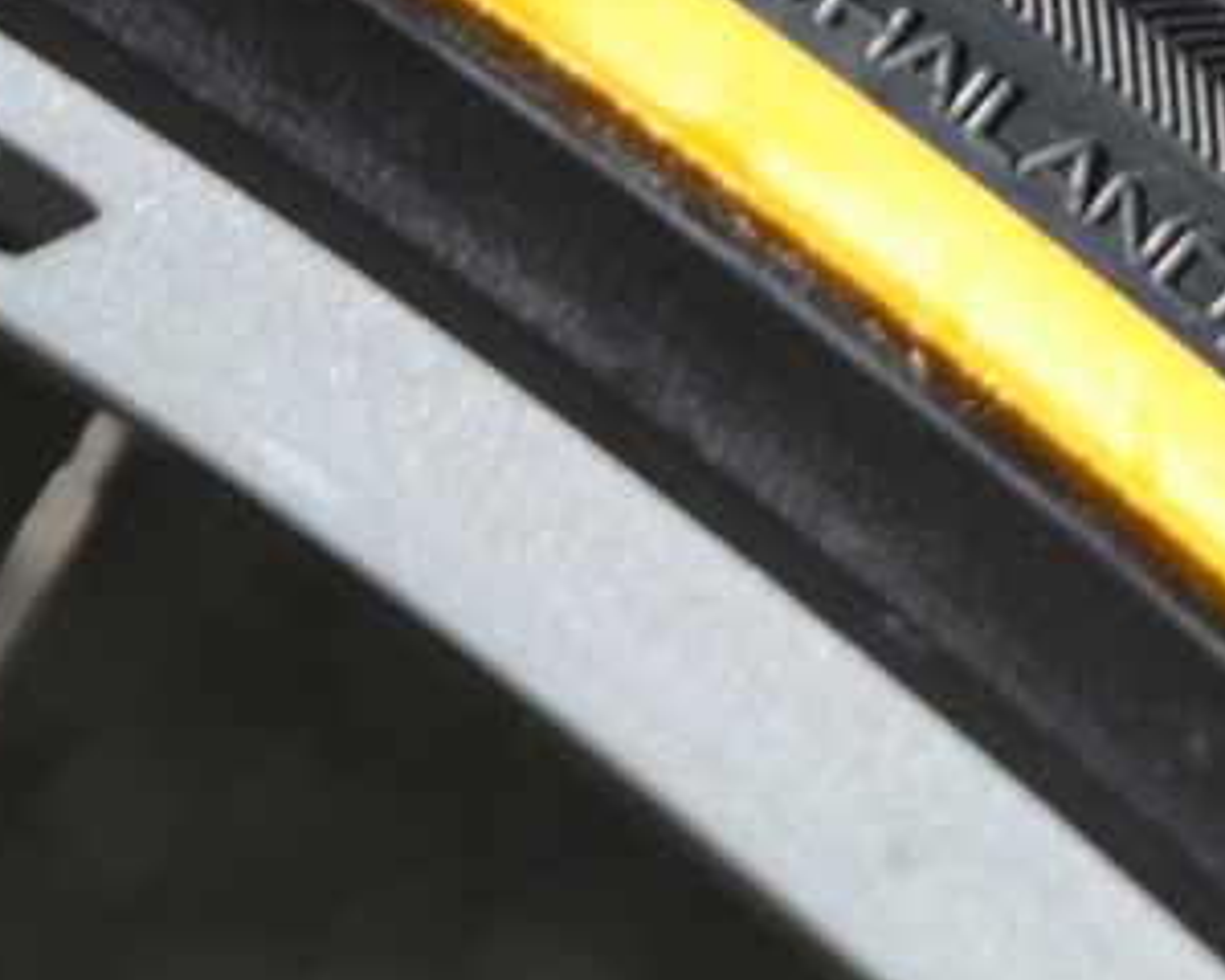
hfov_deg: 5.0
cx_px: 1507
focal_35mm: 385
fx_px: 13958
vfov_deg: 4.0
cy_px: 259
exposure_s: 1/125
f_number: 5.3
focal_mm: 80
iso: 140
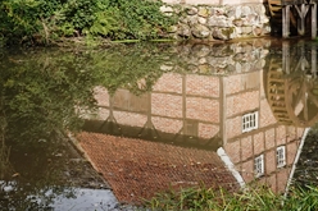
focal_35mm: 80
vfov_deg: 16.7
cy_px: 6
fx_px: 706
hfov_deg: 25.1
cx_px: 231
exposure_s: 1/125
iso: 100
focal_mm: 11.26
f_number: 8
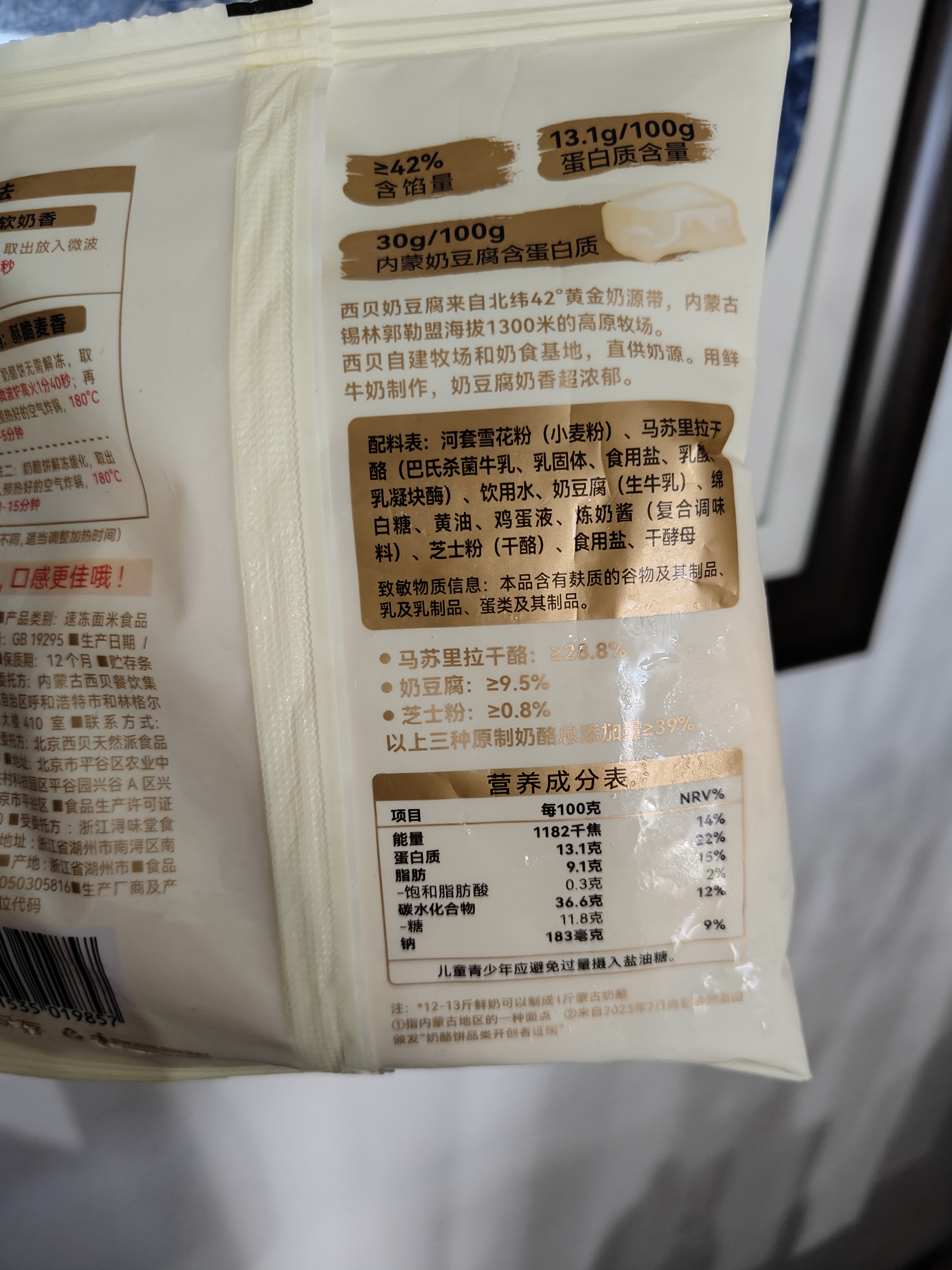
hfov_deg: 56.8
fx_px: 880
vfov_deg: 71.6
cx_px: 476
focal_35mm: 24
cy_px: 635
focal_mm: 5.59
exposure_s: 1/33
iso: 1250
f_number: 1.8
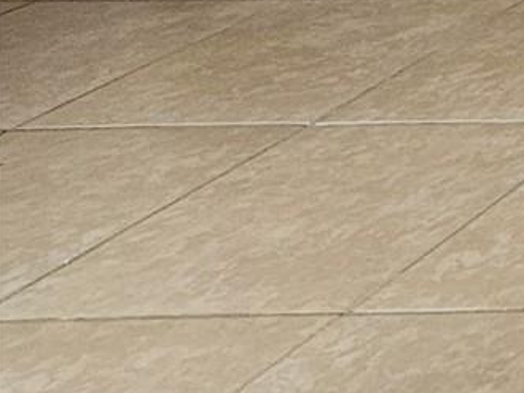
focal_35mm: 81
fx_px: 1227
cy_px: -380
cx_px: 1628
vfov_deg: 15.0
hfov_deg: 11.0
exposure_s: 1/60
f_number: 2.2
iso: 50
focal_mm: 2.2
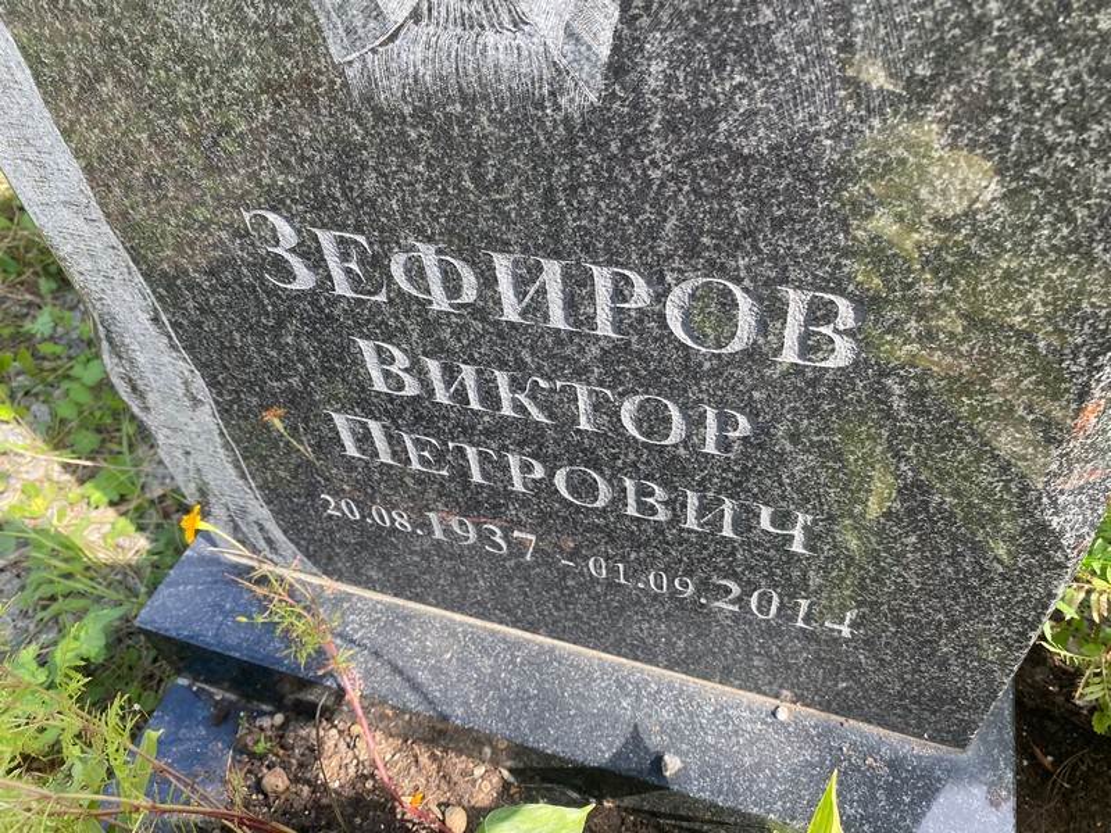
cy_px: 416
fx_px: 834
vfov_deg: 53.1
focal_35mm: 26
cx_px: 556
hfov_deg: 67.3
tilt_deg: -47.9
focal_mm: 4.25
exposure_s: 1/462
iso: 32
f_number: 1.8
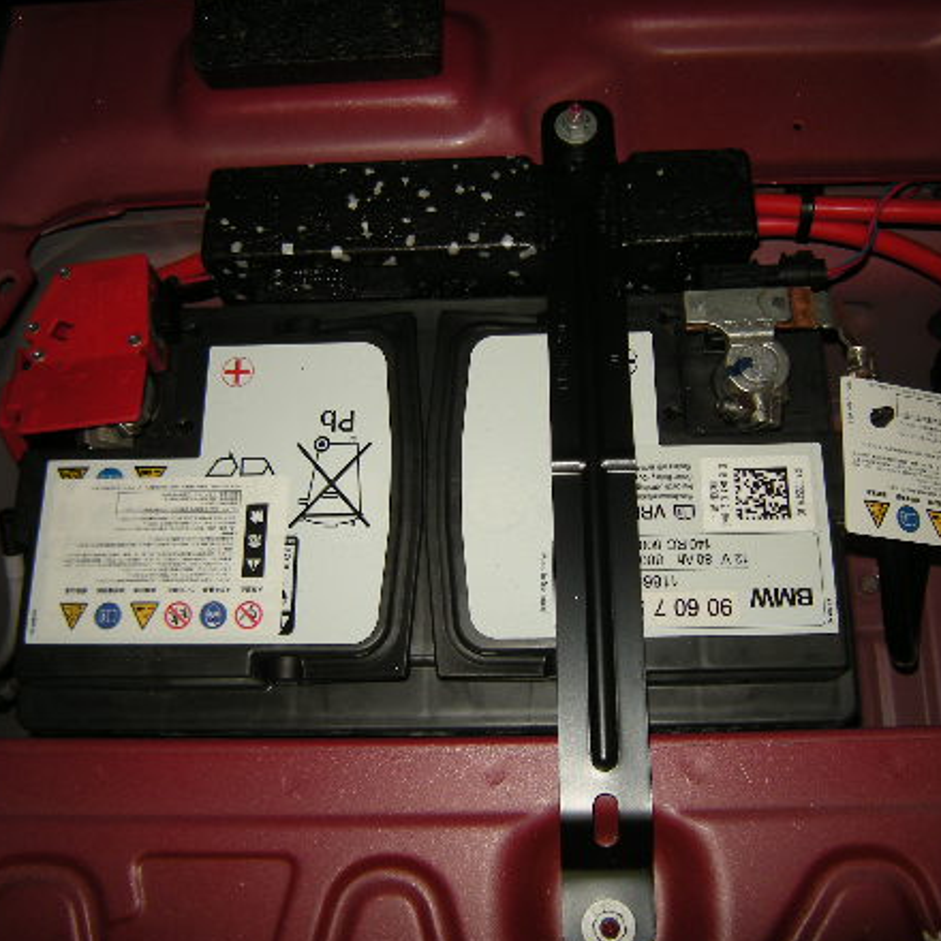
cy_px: 456
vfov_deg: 46.0
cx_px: 485
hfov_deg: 46.0
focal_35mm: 36
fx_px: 1107
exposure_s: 1/60
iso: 64
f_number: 2.8
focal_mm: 4.7
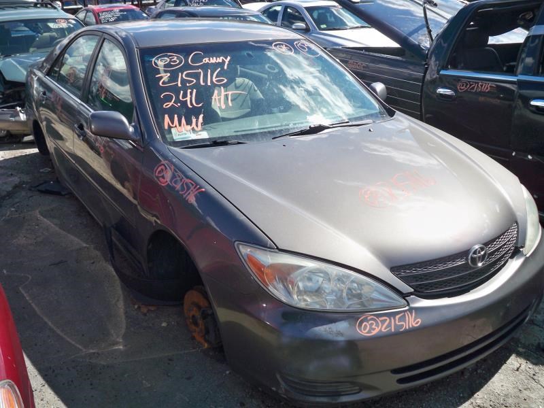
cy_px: 204
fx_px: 550
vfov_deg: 40.7
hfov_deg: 52.6
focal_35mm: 35
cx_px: 272
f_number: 4.7
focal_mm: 6.3
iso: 80
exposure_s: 1/320
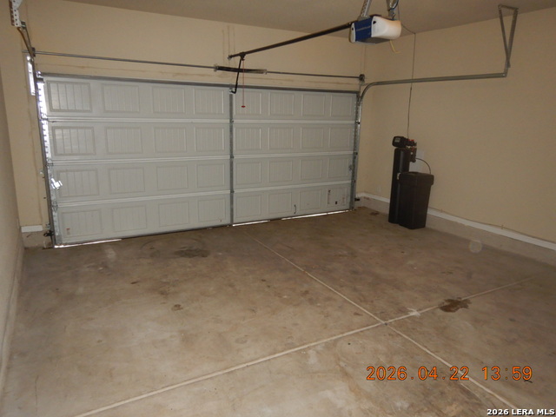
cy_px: 208
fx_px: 385
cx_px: 278
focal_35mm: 24
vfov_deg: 56.8
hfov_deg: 71.6
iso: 320
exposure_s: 1/30
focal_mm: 4.3
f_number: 2.8
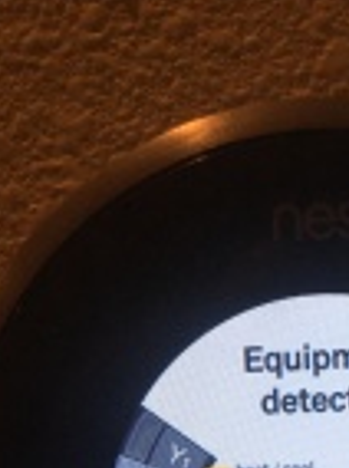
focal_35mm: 75
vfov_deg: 23.5
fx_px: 1011
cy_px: 580
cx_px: 356
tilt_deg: -9.6
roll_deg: +3.0
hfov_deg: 19.0
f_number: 2.2
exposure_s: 1/120
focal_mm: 4.15
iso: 40
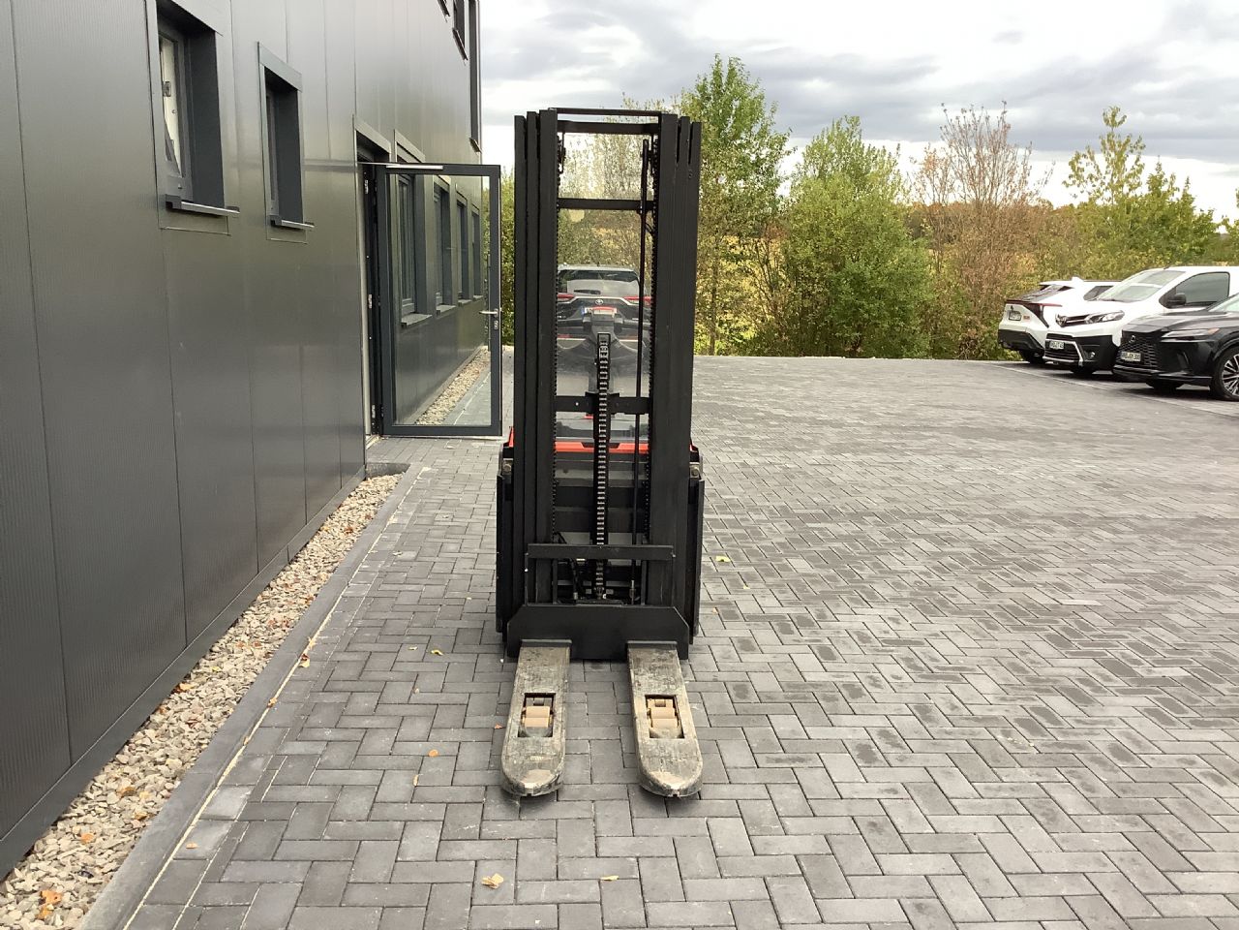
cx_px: 620
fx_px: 1110
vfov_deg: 45.4
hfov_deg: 58.4
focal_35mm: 31
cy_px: 465
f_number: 2.4
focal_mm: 3.3
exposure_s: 1/120
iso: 80
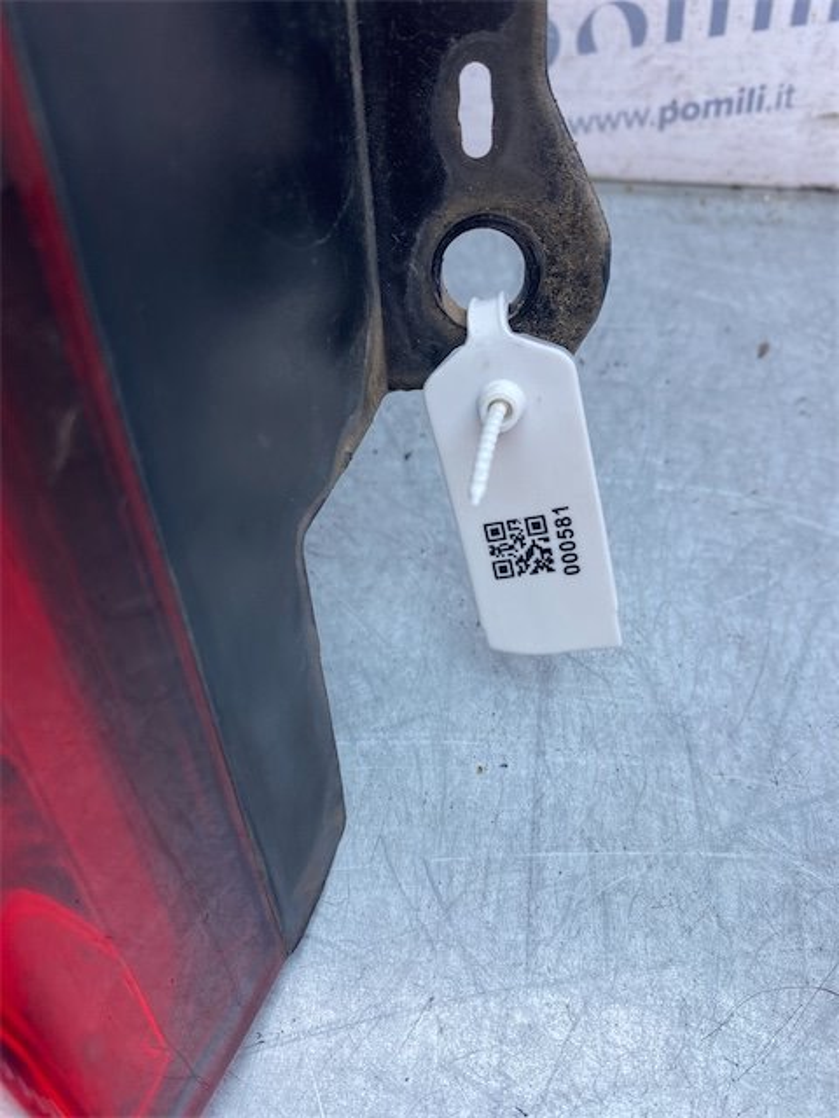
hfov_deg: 53.1
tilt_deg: -52.7
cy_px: 559
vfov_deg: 67.3
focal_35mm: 26
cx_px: 420
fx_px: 840
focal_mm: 4.25
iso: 32
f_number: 1.8
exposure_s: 1/613
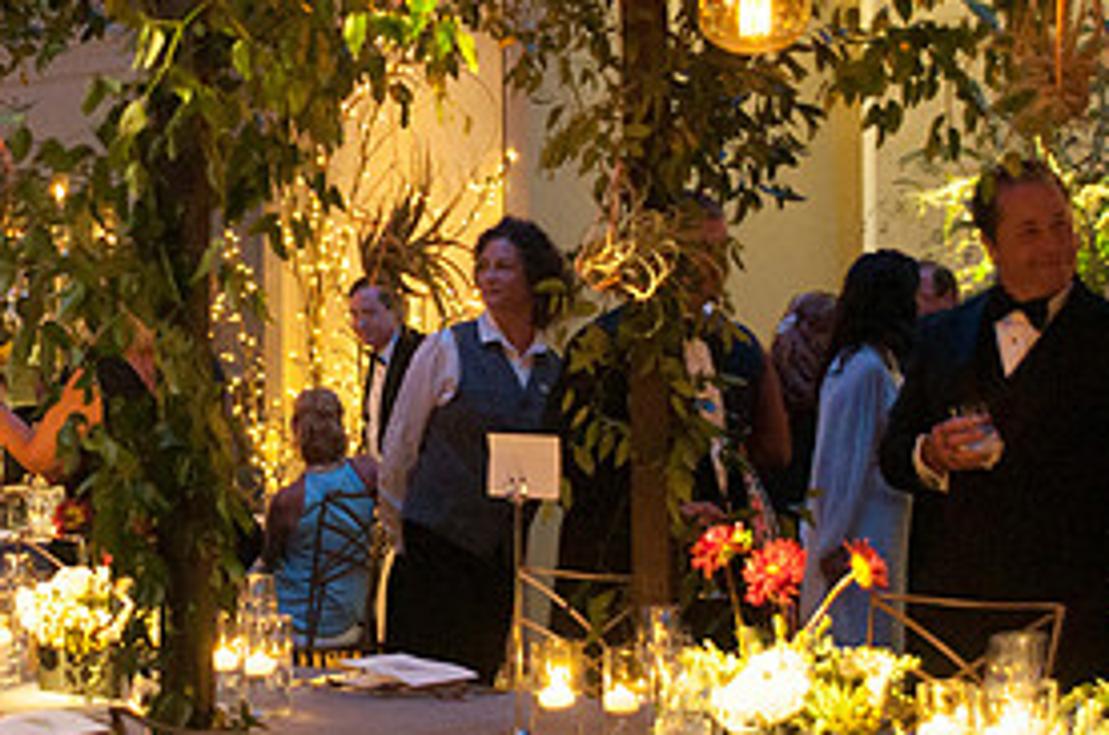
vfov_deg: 16.0
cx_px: 213
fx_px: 2614
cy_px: 376
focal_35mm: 85
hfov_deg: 23.6
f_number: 2.8
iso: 1000
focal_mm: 27
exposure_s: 1/50
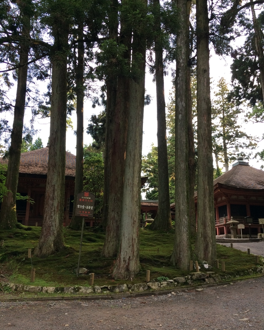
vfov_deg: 57.1
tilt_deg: +13.0
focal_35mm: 31
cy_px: 178
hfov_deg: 47.1
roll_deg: +0.4
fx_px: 303
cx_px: 135
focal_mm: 4.15
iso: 64
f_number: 2.2
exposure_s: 1/120
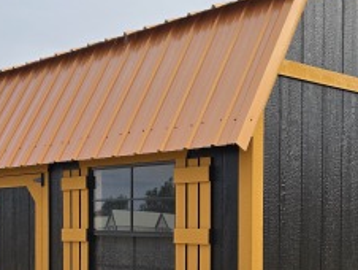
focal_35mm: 65
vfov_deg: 22.1
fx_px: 673
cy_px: 238
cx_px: 231
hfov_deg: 29.6
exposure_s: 1/180
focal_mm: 6.5
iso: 16
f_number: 1.4
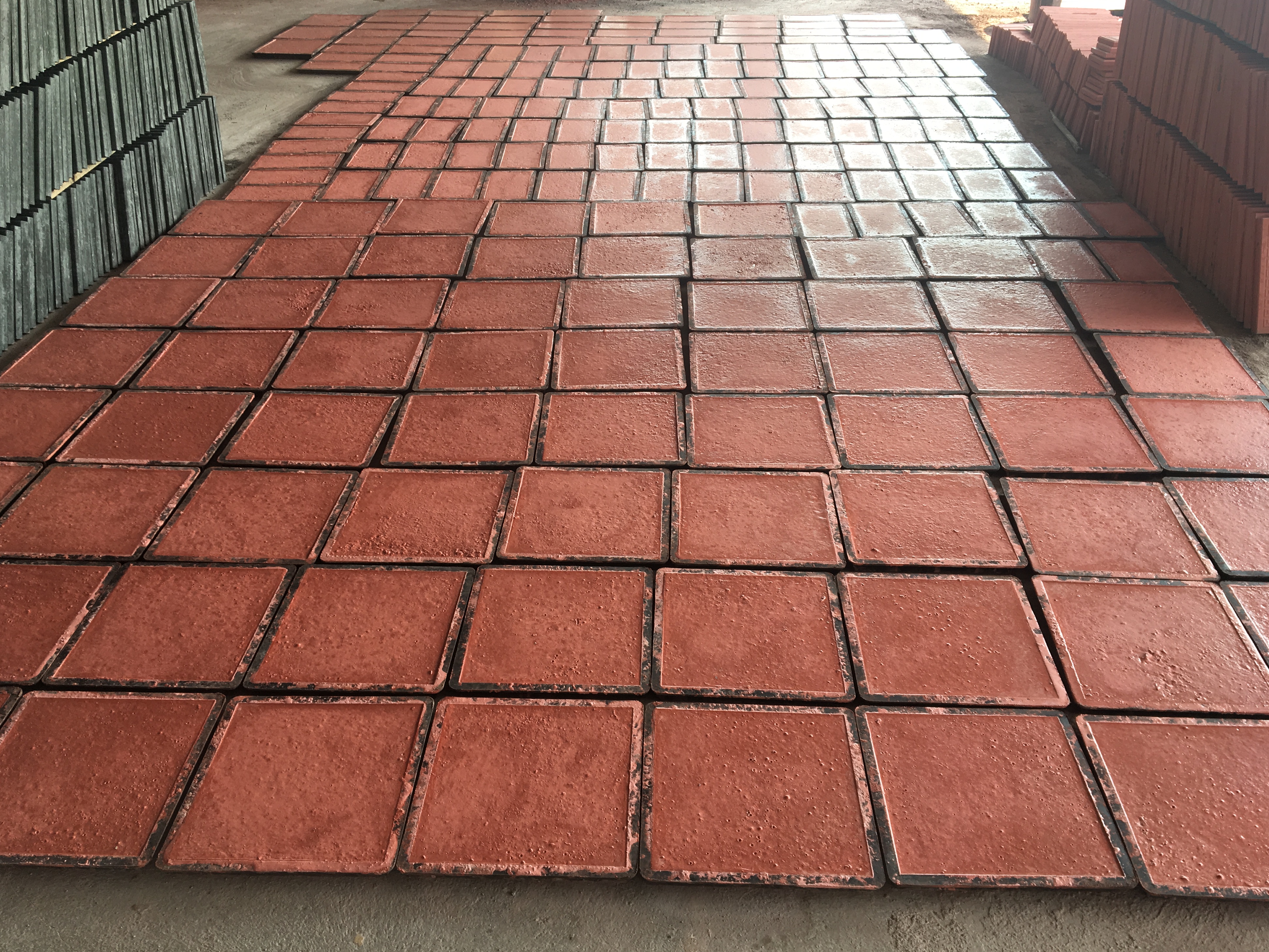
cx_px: 631
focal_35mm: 30
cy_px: 467
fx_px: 1100
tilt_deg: -32.5
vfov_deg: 46.8
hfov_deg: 60.0
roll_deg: +0.5
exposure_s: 1/118
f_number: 2.2
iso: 25
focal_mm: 4.15
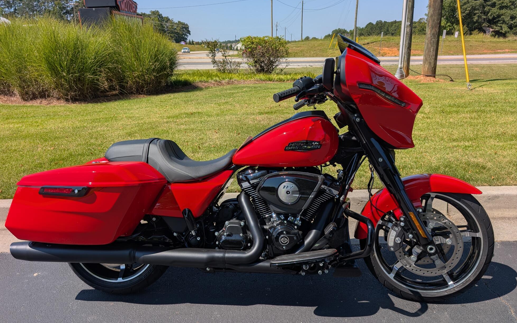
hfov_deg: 70.4
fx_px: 366
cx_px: 259
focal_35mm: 26
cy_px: 166
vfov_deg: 47.6
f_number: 1.68
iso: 20
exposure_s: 1/1471
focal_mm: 6.9
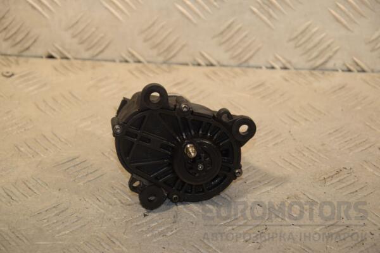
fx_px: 1267
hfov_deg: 17.1
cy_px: 126
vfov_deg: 11.4
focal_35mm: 120
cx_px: 190
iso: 800
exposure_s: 1/200
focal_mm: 80
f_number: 6.3
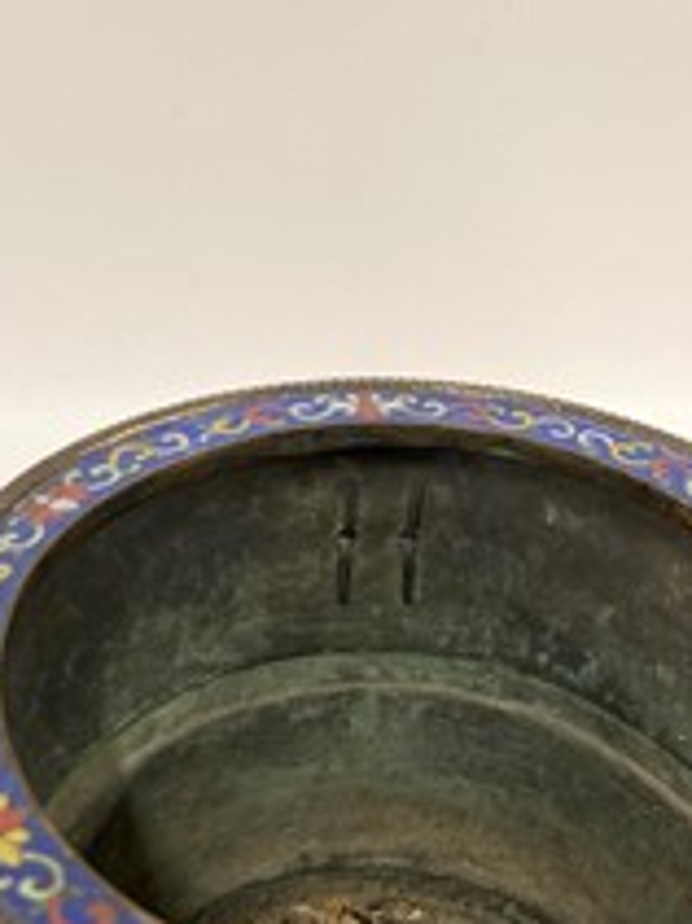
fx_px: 1414
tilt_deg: -35.5
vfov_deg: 36.2
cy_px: 512
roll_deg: -3.2
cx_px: 355
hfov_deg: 27.5
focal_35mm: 53
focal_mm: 3.99
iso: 250
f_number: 1.8
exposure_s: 1/33
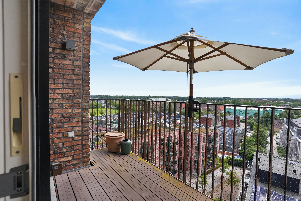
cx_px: 150
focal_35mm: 18
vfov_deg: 67.4
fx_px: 150
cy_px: 100
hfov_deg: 90.0
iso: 800
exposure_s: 1/1250
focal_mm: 18
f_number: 8
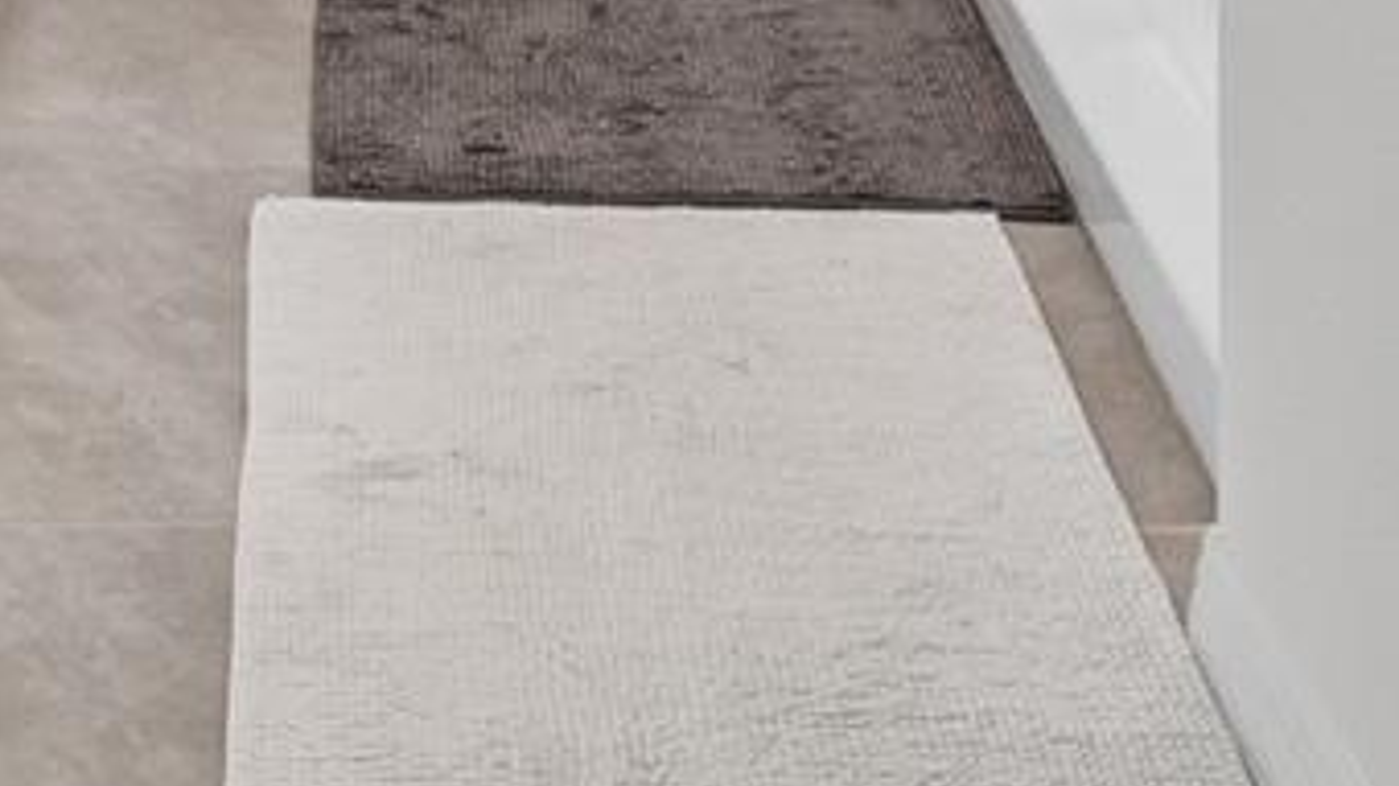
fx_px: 2744
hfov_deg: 27.9
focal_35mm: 74
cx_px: 255
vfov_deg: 11.9
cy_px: -1300
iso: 100
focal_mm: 10
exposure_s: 1/2
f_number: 7.1
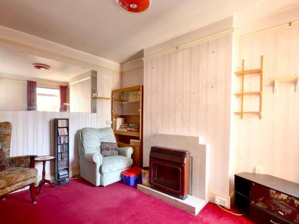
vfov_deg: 74.7
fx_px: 147
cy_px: 116
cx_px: 156
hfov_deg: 91.0
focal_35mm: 17
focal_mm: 10
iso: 200
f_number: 11
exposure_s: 1.6
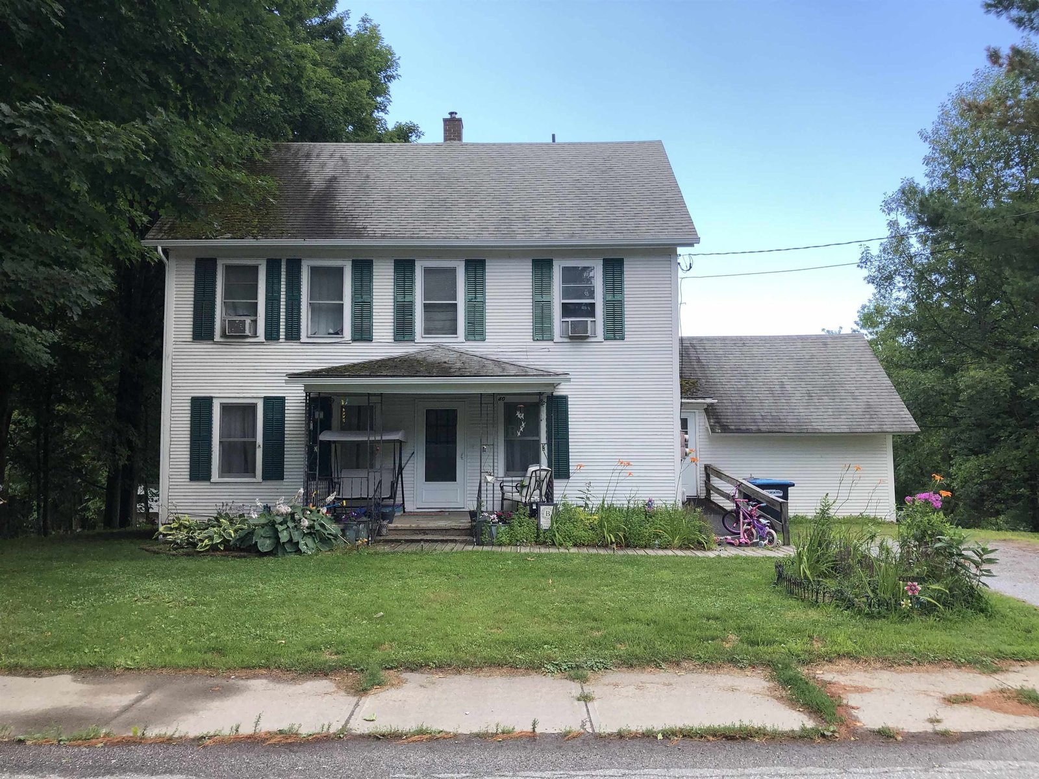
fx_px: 840
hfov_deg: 63.4
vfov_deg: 49.7
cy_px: 390
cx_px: 520
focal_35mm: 28
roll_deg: -0.8
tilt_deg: +2.7
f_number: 1.8
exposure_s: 1/511
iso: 20
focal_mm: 3.99
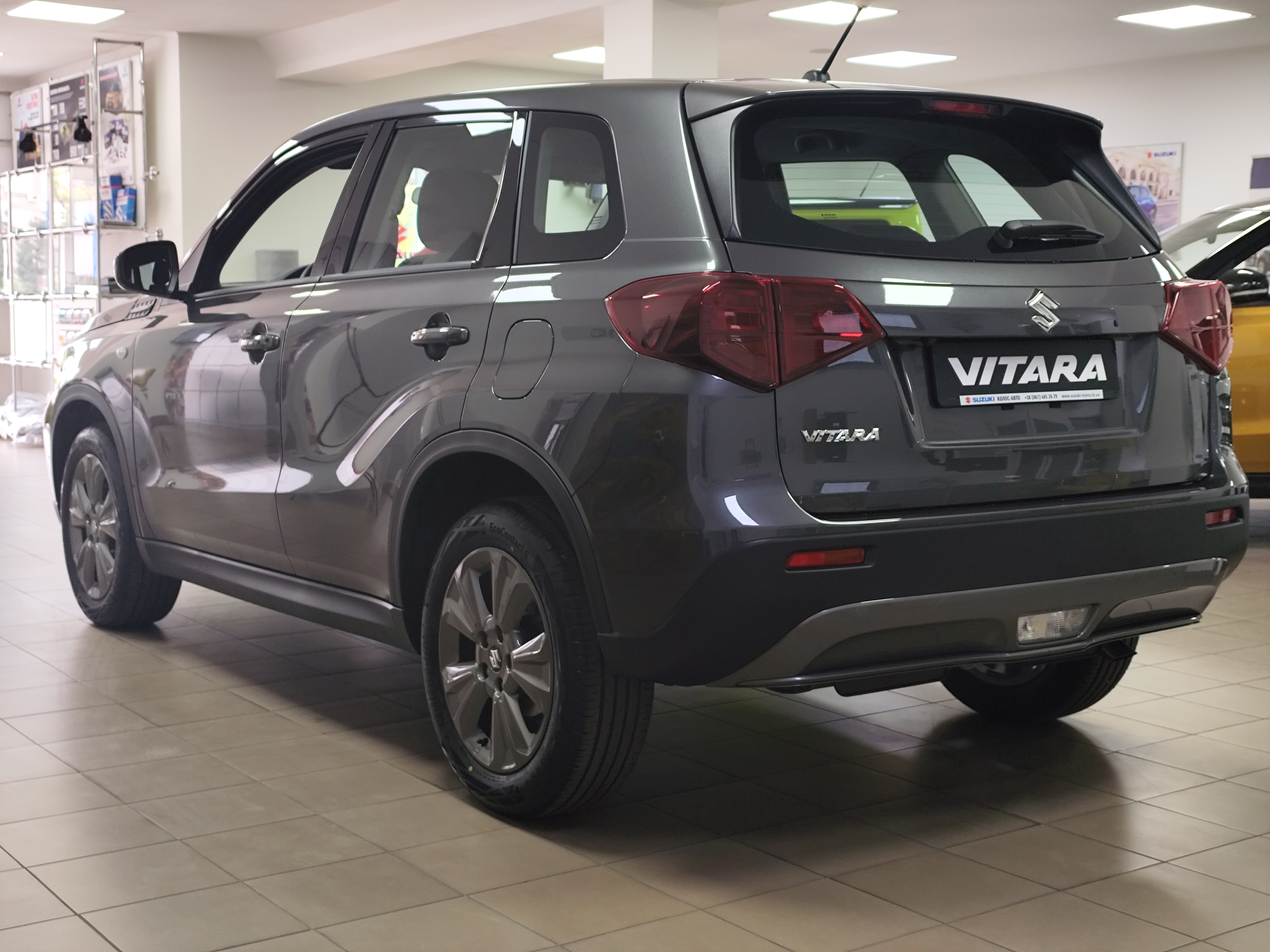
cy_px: 476
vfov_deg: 31.5
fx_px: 1688
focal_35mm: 46
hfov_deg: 41.2
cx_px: 635
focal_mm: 6.19
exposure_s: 1/25
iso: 64
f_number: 1.65
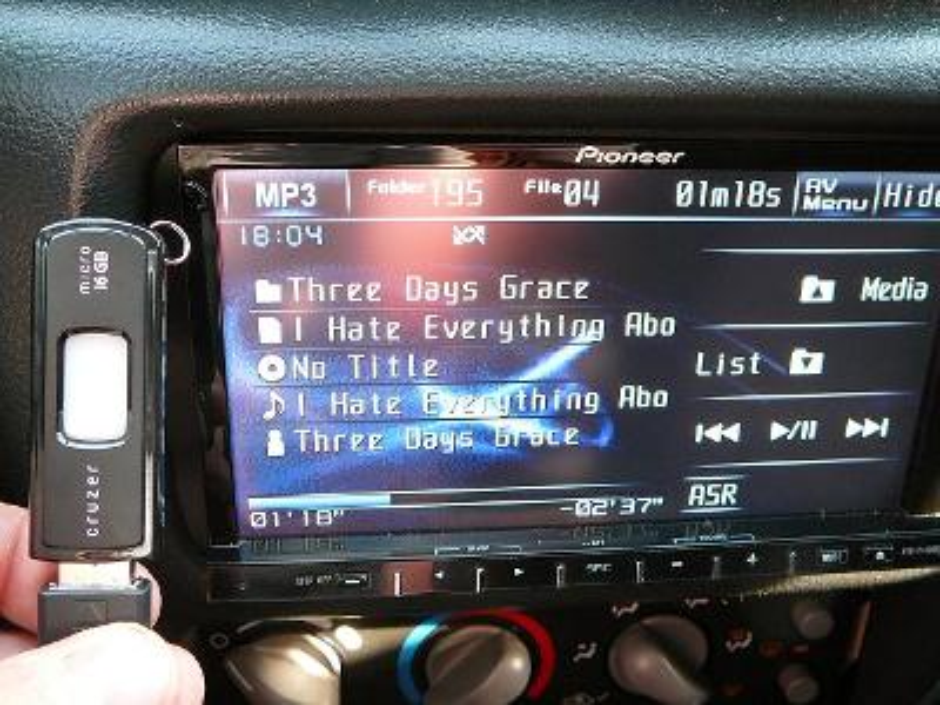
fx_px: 950
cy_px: 352
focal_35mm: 35
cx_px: 470
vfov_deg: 40.7
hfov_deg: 52.6
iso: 200
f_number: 2.8
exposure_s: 1/30
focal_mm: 5.2
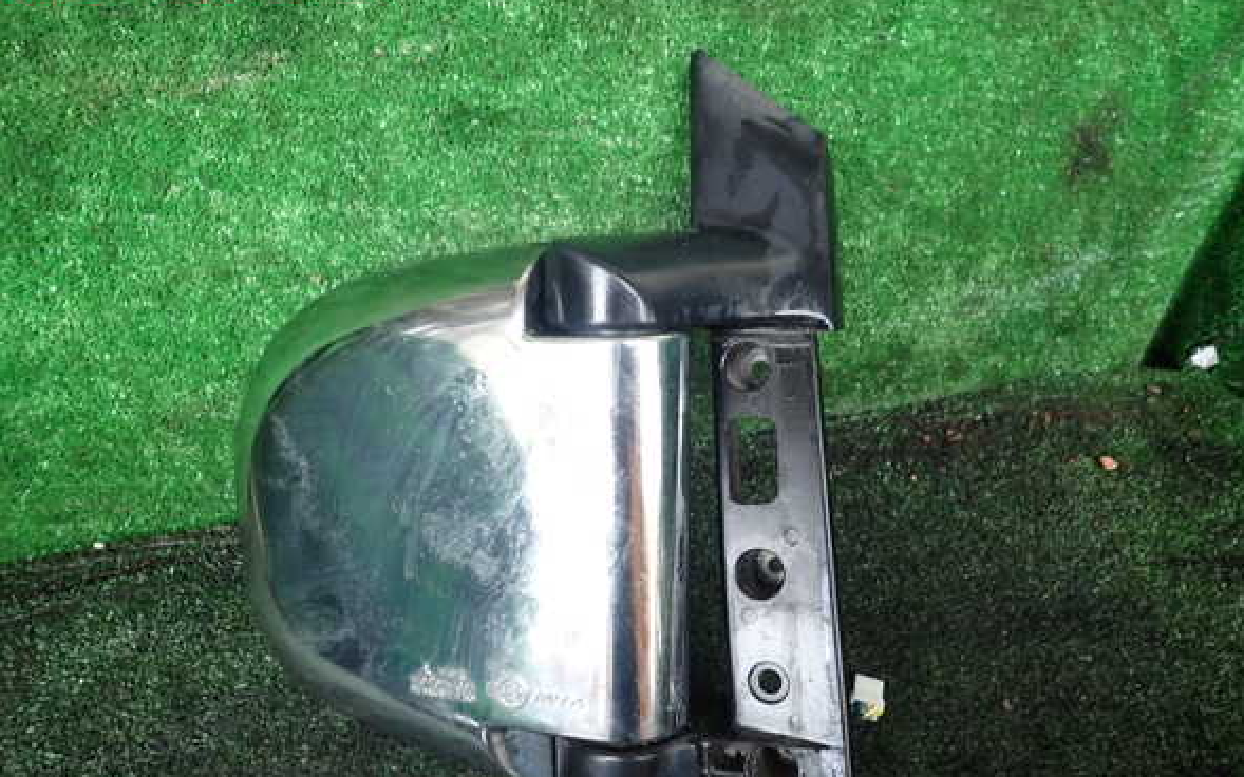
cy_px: 431
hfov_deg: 68.4
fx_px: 915
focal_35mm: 27
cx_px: 632
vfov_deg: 45.9
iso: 200
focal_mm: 4.5
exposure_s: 1/40
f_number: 2
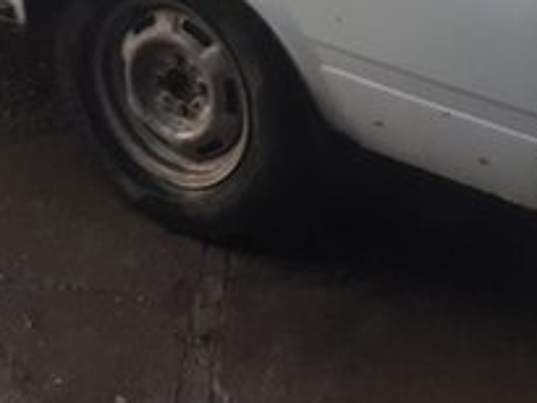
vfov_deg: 16.3
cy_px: -88
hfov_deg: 22.3
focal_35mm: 87
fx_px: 1350
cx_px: 141
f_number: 1.9
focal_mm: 3.6
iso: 80
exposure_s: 1/33
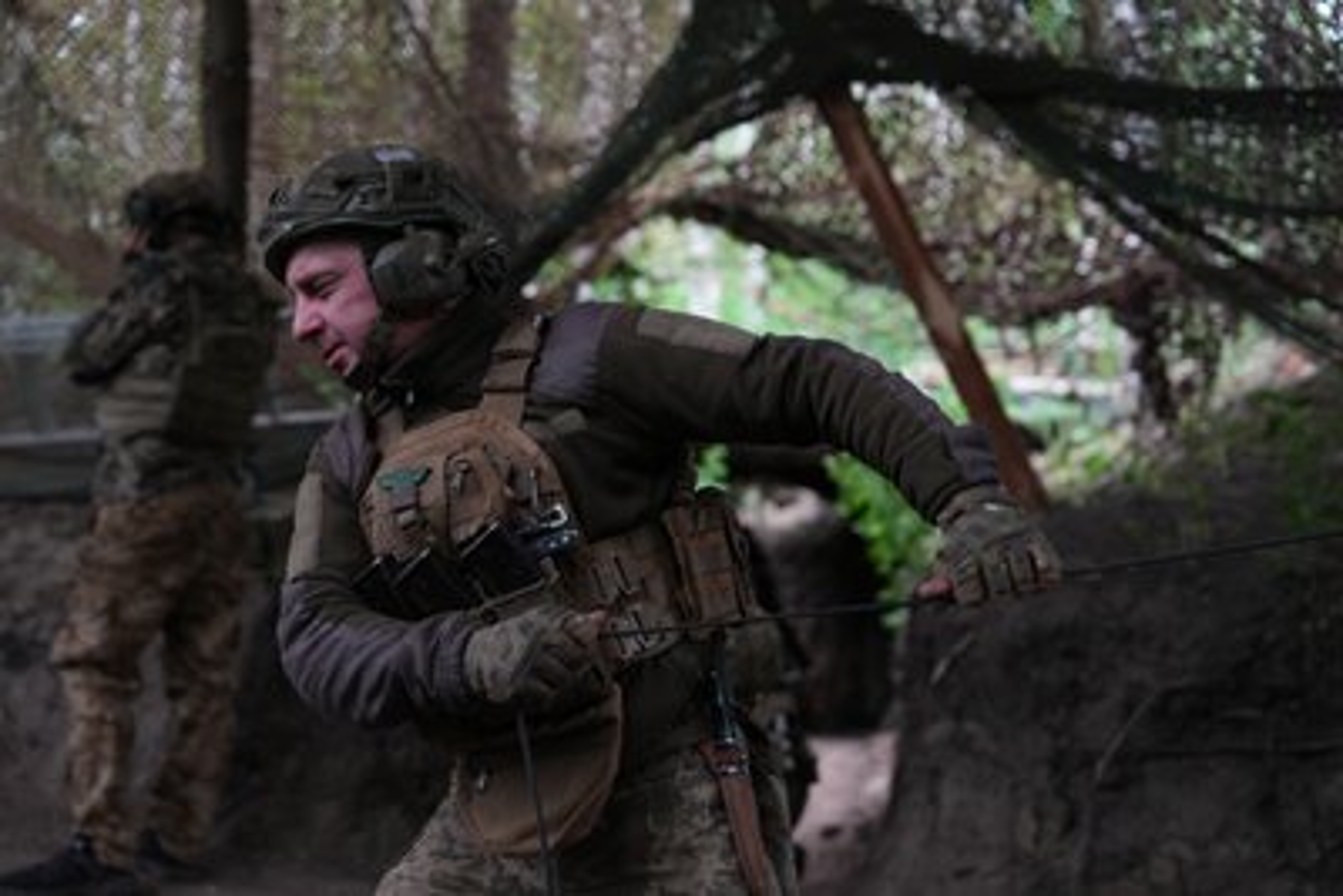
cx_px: 672
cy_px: 448
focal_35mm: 50
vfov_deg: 27.0
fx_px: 1866
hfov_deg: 39.6
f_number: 2.8
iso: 1000
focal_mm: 50
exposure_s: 1/250
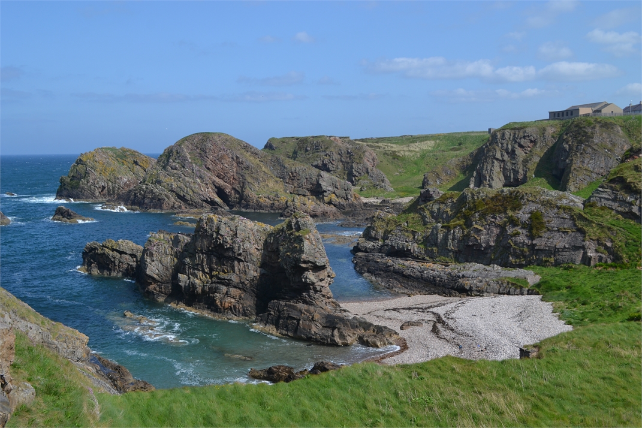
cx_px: 321
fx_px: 642
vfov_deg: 36.9
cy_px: 214
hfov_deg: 53.1
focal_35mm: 36
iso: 100
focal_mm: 24
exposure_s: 1/250
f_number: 8
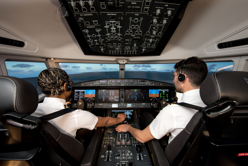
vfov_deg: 81.3
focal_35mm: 14
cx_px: 124
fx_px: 96
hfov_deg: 104.2
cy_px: 83
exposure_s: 1/30
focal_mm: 14
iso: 1600
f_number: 11
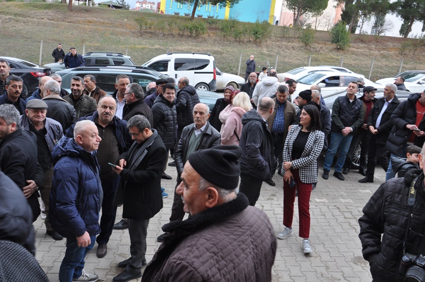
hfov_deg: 57.3
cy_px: 141
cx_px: 212
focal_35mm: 33
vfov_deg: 39.9
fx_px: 389
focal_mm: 22
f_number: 9
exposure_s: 1/80
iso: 640
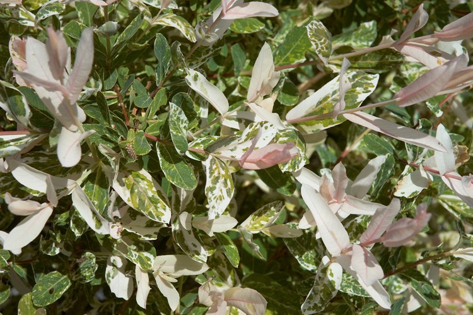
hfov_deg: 19.5
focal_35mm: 105
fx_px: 1379
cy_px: 158
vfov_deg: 13.0
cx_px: 236
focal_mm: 70
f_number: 14
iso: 500
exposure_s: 1/800
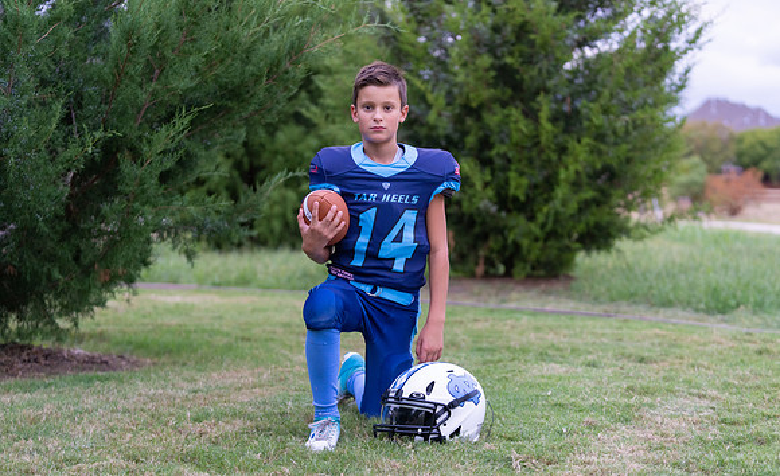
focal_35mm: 76
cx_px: 396
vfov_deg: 16.8
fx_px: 1611
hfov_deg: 27.2
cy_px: 222
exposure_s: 1/320
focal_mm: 70
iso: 800
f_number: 2.8
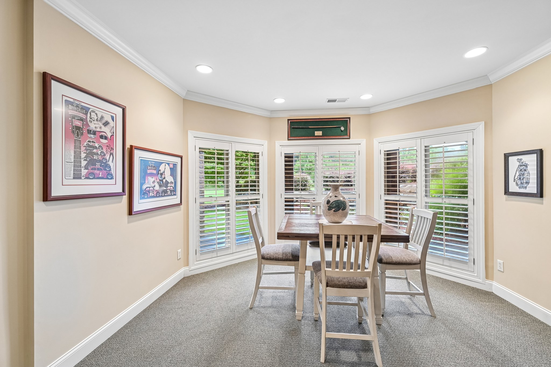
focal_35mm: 14
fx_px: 214
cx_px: 276
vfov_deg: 81.2
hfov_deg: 104.3
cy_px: 184
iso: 400
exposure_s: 1/6
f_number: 8
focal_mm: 14
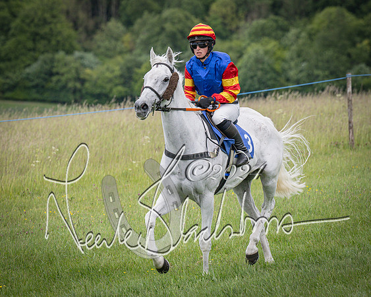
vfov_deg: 5.1
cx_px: 95
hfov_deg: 6.4
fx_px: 3323
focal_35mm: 303
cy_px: 164
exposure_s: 1/2000
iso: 400
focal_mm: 145
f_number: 4
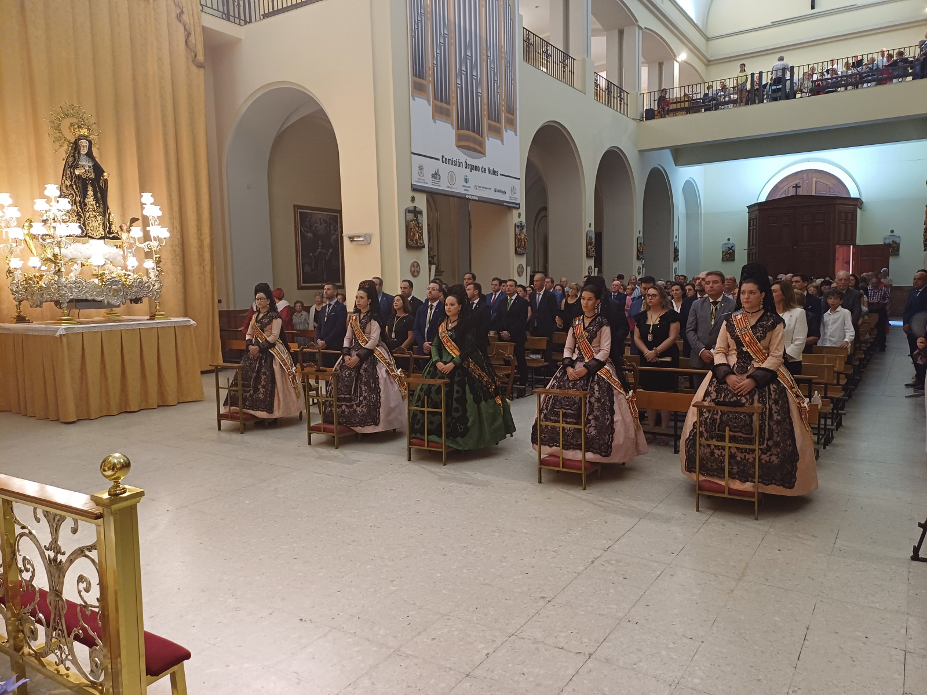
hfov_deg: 69.4
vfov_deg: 54.9
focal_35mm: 25
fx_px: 669
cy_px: 348
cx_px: 464
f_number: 1.8
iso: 400
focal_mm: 4.65
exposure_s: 1/33
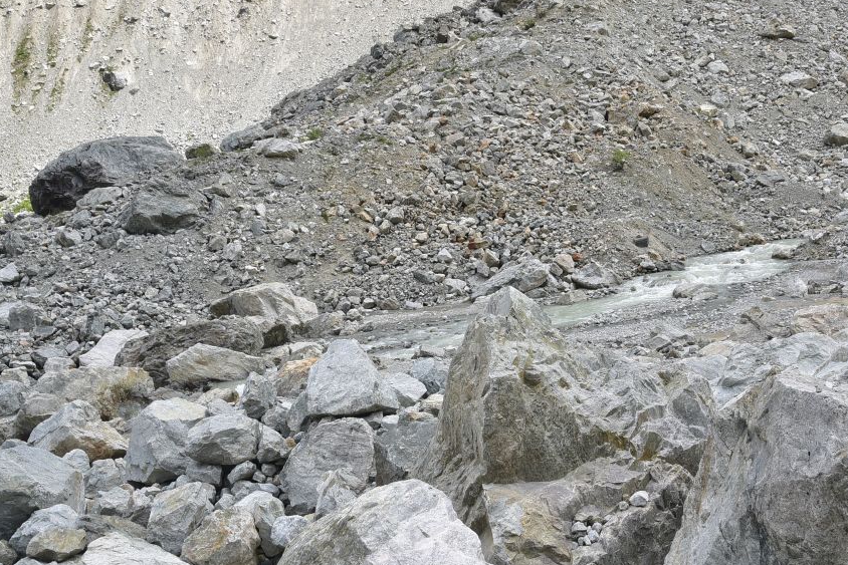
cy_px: 282
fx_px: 1814
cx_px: 568
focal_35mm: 77
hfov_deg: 26.2
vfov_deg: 17.7
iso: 160
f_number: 11
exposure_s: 1/125
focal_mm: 50
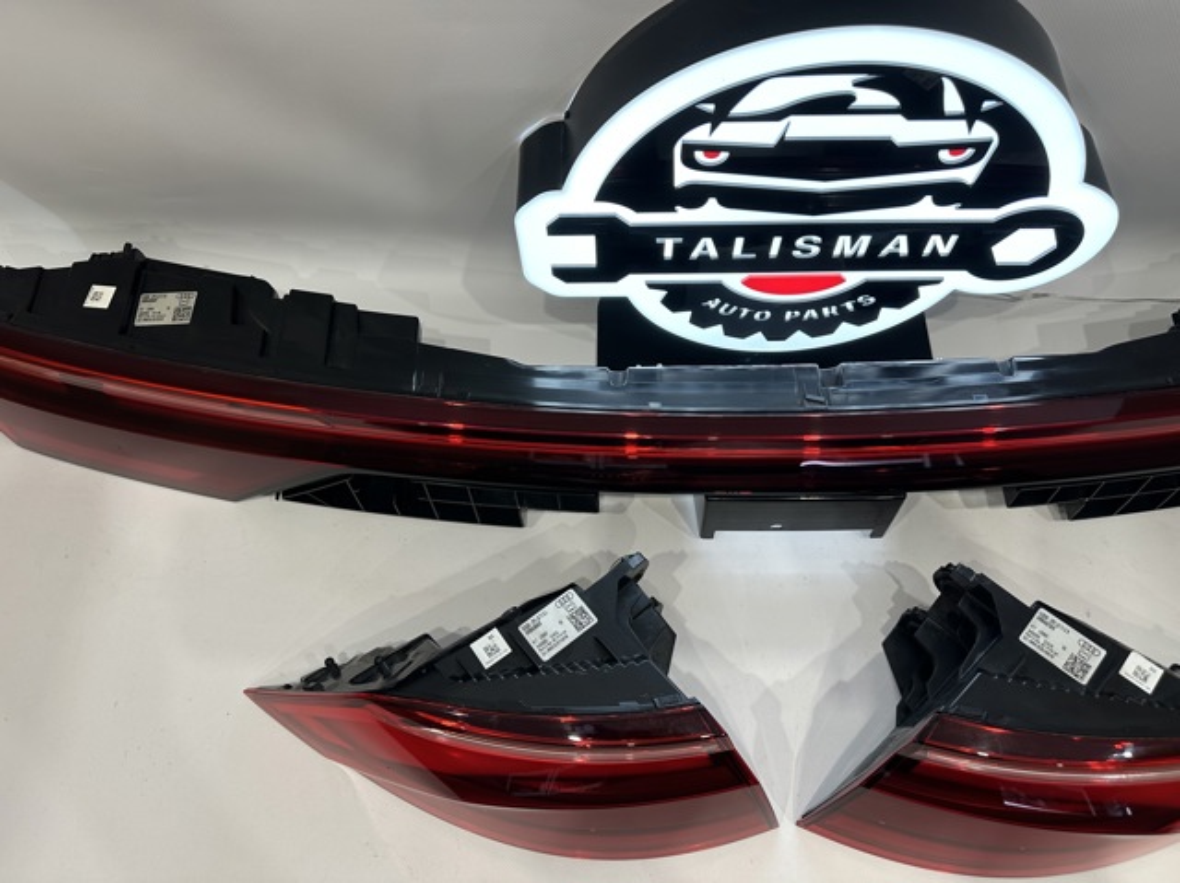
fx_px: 818
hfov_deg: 71.6
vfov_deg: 56.8
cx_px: 590
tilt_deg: -64.8
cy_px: 442
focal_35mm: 24
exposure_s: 1/100
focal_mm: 6.86
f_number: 1.78
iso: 125
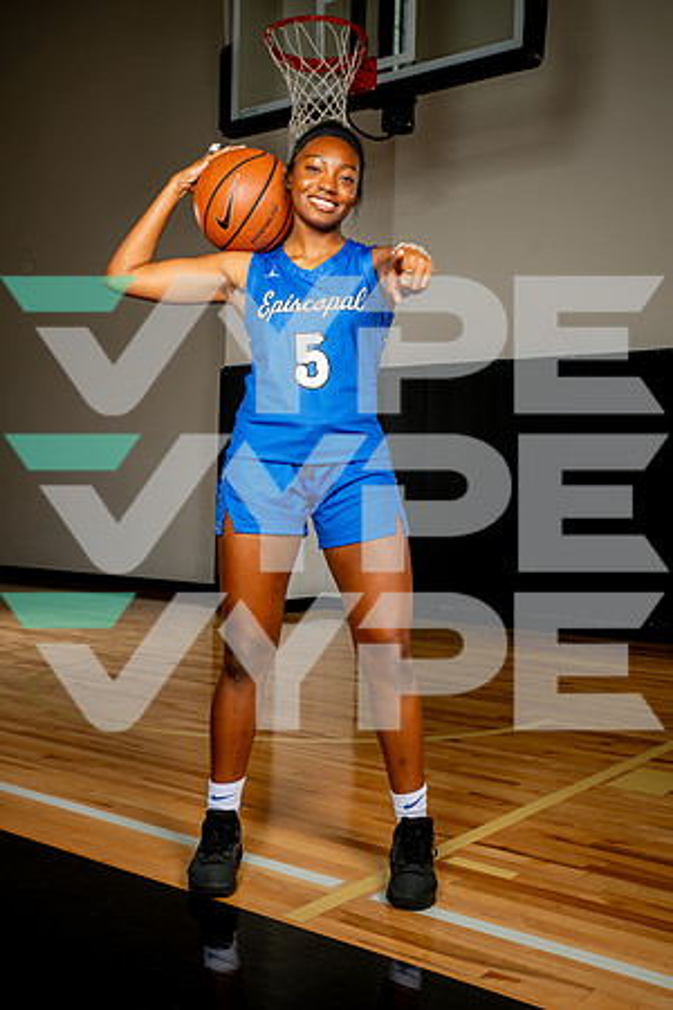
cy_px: 505
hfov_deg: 33.4
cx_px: 336
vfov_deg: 48.5
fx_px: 1122
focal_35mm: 40
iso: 250
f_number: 8
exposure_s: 1/500
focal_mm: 40
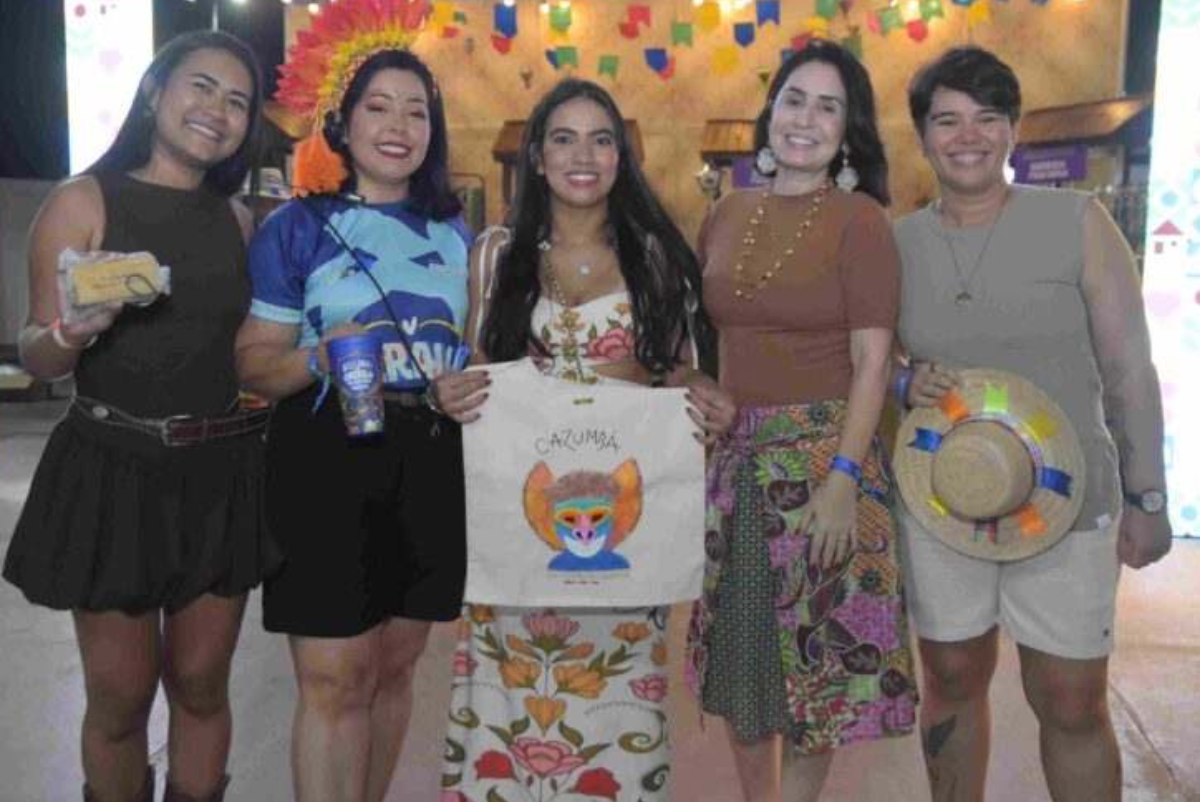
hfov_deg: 54.4
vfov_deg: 37.9
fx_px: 1168
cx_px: 570
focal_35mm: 35
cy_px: 384
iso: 1600
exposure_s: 1/160
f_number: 2.8
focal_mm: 22
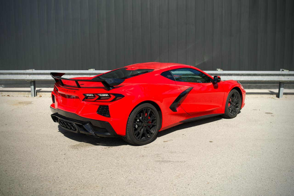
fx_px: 294
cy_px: 98
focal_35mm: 36
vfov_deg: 36.9
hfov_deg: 53.1
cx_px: 147
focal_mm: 24
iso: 250
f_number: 2.8
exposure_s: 1/50
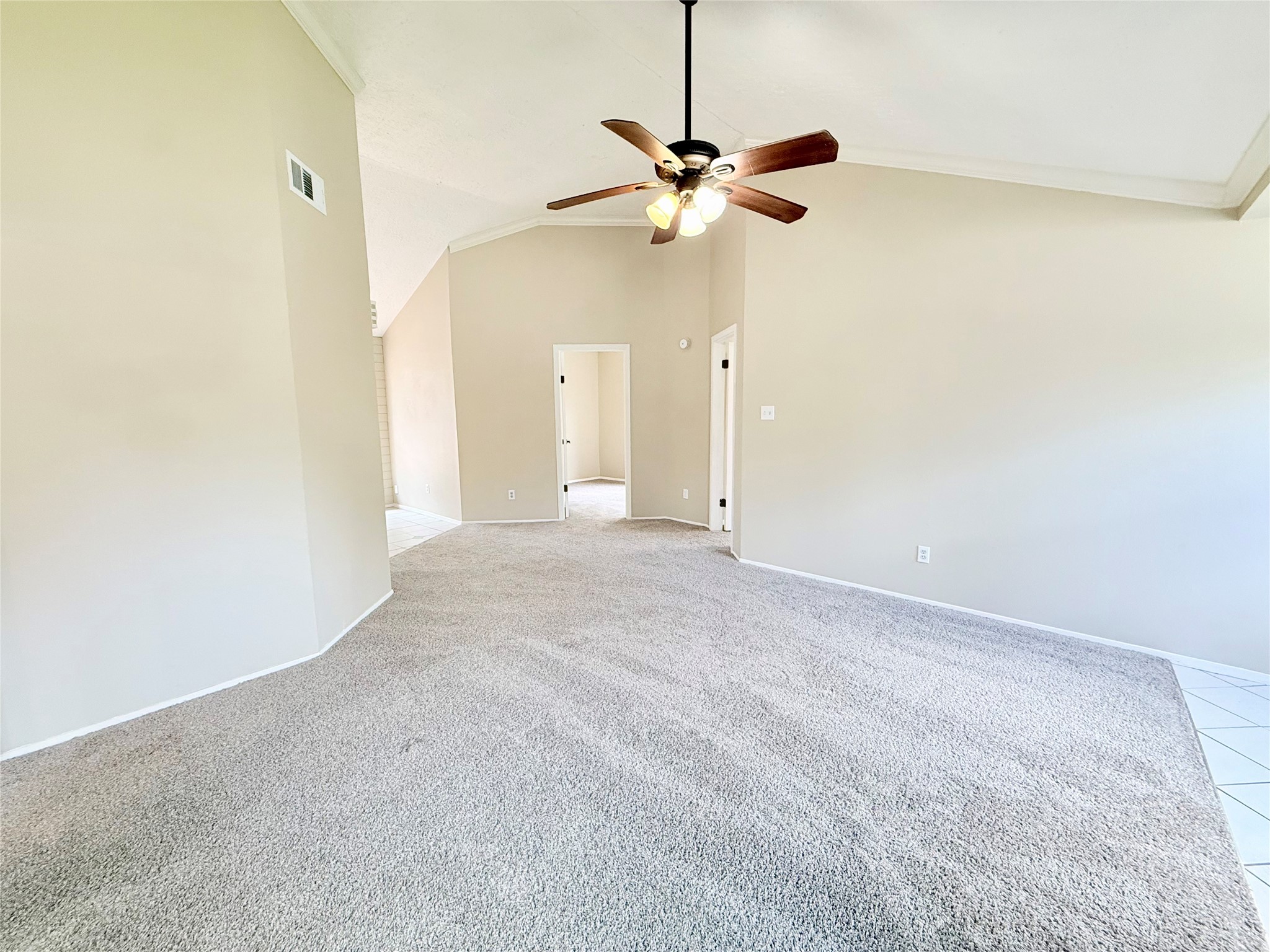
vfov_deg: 85.7
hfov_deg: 102.1
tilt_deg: -6.9
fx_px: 514
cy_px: 476
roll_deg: +0.2
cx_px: 635
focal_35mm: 14
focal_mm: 2.22
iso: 250
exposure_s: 1/120
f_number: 2.2
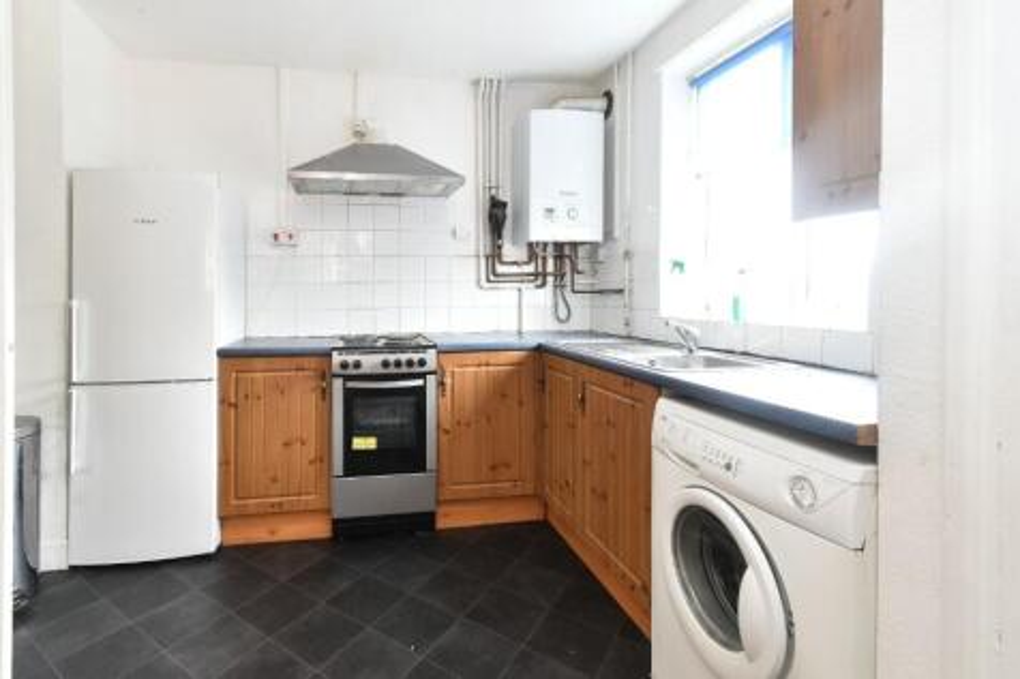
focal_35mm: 15
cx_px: 510
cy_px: 340
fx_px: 425
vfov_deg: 77.3
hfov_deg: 100.4
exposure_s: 1/2.5
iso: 200
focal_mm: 10
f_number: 8
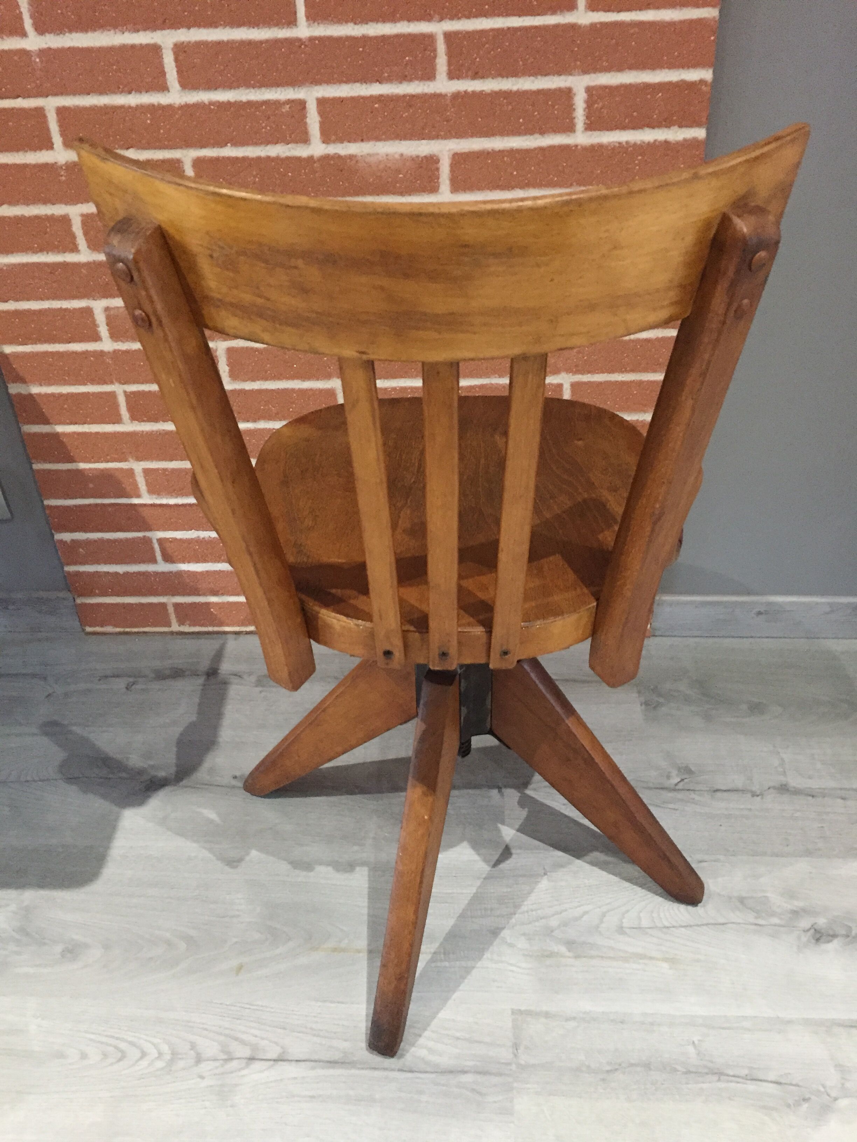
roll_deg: +1.1
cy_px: 571
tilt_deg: -33.9
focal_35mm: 29
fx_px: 957
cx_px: 428
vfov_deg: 61.7
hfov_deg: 48.2
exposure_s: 1/17
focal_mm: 4.15
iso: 320
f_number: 2.2
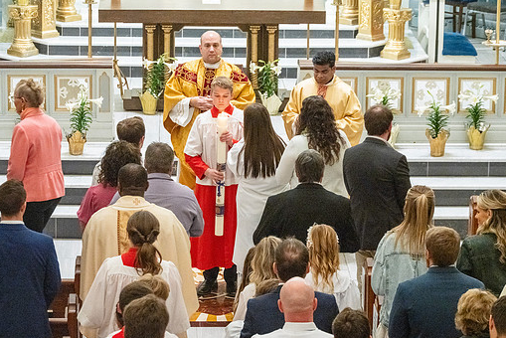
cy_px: 190
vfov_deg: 9.3
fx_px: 2081
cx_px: 229
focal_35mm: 148
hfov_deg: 13.9
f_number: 8
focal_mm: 130
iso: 5000
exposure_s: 1/60
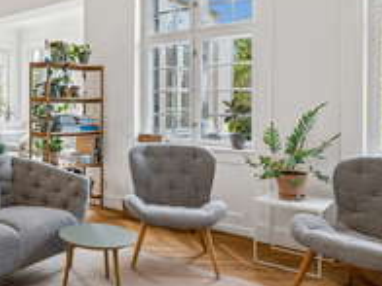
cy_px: 109
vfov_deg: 38.4
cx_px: 18
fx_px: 408
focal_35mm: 37
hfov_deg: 44.2
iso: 160
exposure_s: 1/6
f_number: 8
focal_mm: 18
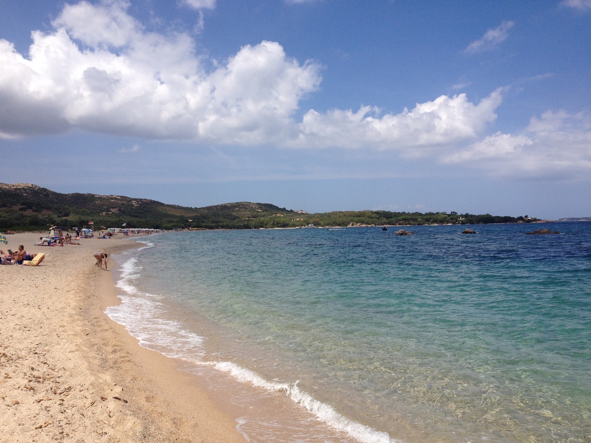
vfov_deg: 40.7
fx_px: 598
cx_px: 296
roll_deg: +1.7
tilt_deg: -2.4
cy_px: 222
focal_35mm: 35
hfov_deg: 52.6
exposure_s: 1/2907
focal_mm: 4.28
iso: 50
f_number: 2.4
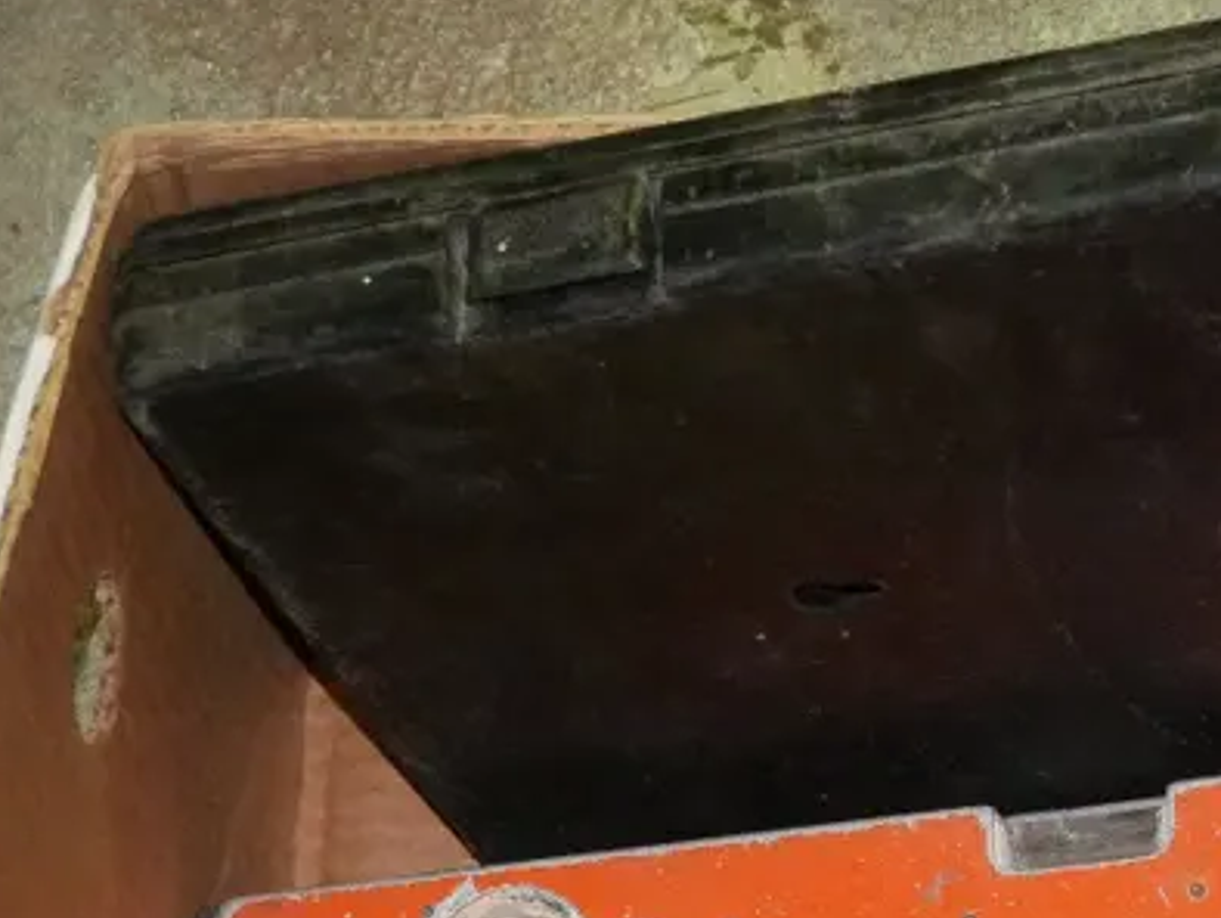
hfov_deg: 12.3
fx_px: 5506
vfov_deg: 9.4
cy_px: 1130
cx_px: 1571
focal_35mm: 156
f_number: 5.6
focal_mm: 30
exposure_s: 1/125
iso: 3200
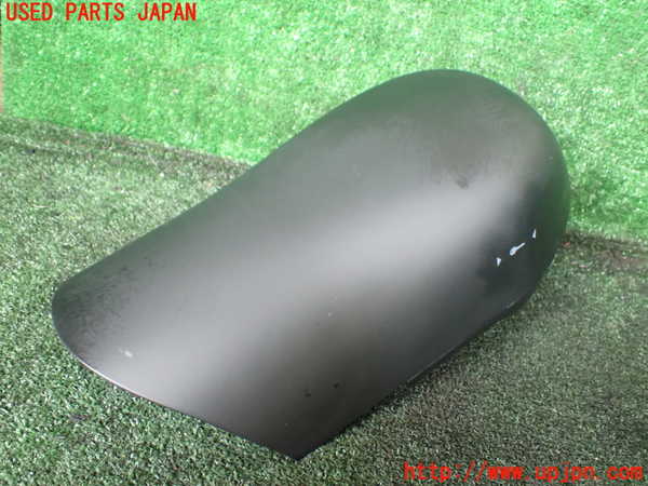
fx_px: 562
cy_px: 243
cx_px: 324
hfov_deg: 60.0
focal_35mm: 30
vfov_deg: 46.8
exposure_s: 1/40
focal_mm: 5.4
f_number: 2.3
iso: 800
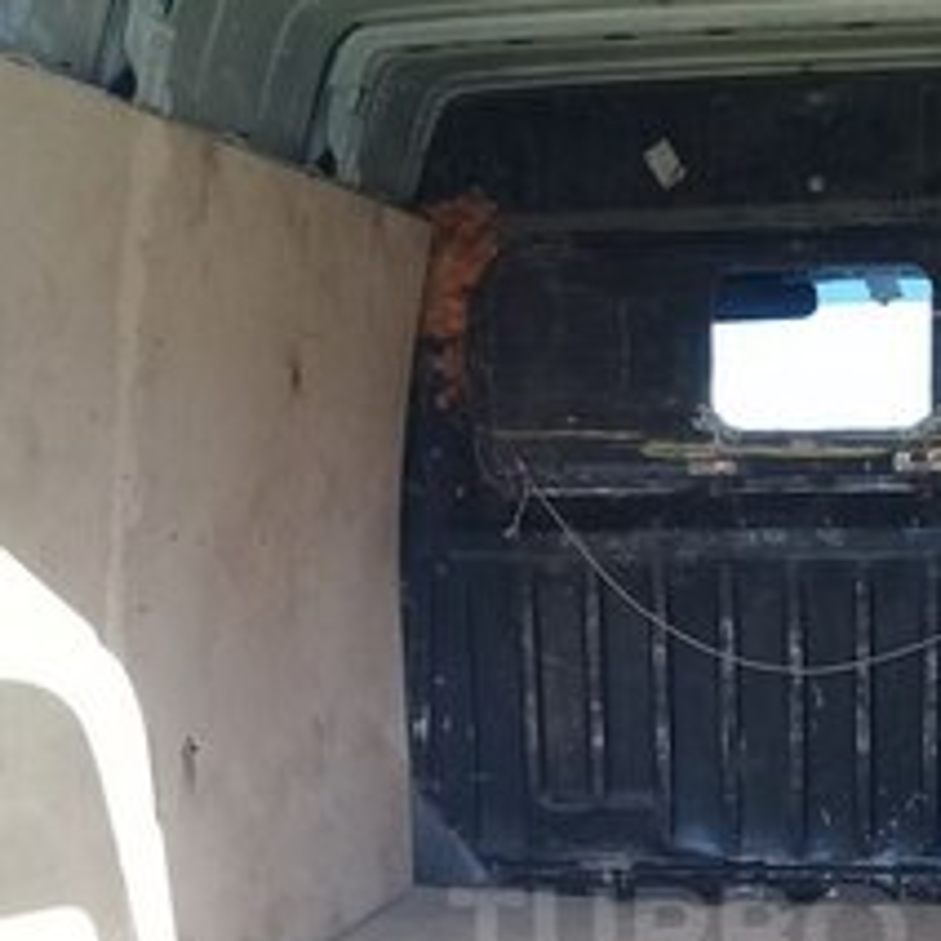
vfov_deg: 25.6
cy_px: 937
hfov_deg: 26.3
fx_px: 1968
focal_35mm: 64
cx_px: 790
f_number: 2.2
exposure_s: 1/106
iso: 50
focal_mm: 3.3
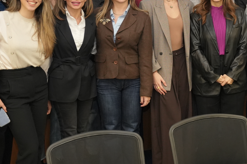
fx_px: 546
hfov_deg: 24.8
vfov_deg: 17.0
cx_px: 221
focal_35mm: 80
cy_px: 21
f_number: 2.8
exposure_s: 1/100
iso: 3200
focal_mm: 29.2
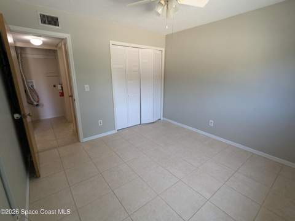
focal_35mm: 16
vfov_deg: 78.1
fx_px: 136
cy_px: 110
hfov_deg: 94.5
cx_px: 148
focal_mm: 2.35
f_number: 2.2
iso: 145
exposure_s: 1/50.1
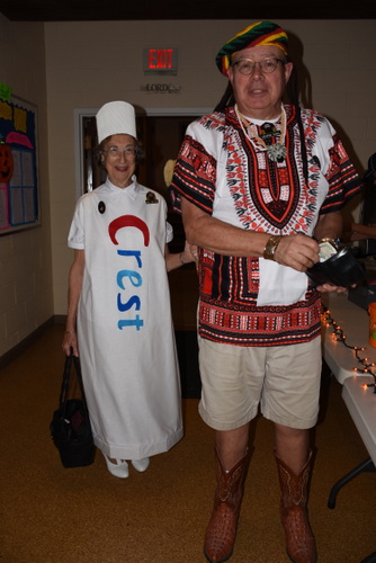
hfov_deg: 43.7
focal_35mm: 30
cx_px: 188
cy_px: 282
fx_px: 469
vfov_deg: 61.9
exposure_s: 1/60
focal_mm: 20
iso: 100
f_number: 3.5
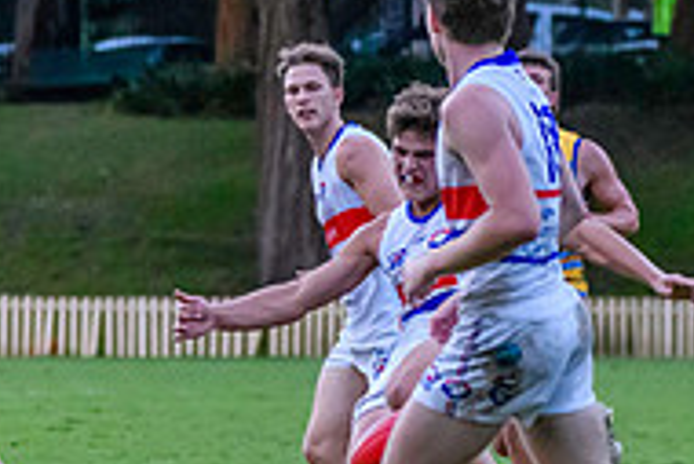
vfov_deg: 2.2
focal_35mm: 626
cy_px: 391
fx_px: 12077
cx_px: 337
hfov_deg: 3.3
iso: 10000
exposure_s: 1/1600
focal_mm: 170
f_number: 5
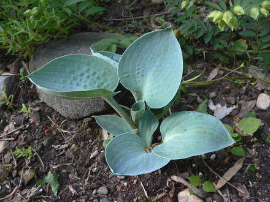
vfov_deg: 39.7
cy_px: 101
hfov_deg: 51.4
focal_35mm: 36
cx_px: 135
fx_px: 281
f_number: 2.8
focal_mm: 6
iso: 200
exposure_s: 1/50
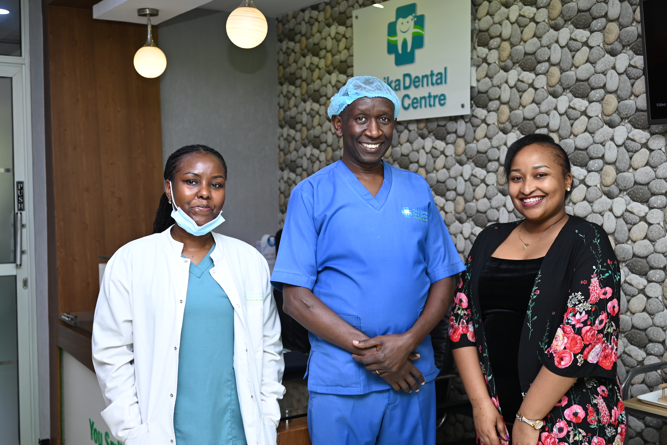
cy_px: 222
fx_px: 778
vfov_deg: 31.9
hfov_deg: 46.4
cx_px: 334
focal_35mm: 42
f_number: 2.8
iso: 160
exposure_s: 1/60
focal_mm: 28
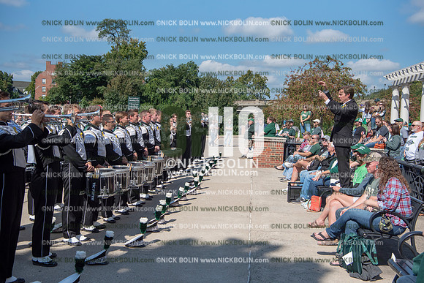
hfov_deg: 48.4
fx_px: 471
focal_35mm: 40
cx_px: 212
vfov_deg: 33.4
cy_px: 142
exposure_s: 1/4000
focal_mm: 40
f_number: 5
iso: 400
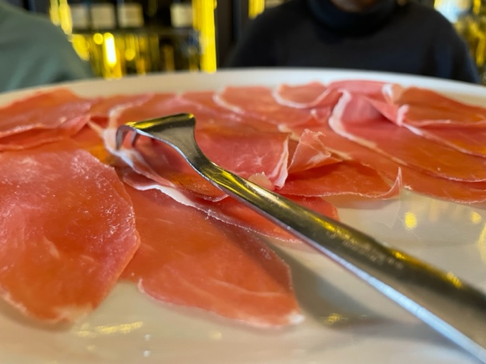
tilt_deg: -22.0
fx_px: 365
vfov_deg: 53.1
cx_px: 243
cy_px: 182
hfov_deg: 67.3
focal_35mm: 26
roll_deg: +2.2
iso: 320
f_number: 1.6
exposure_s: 1/50
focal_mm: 4.2
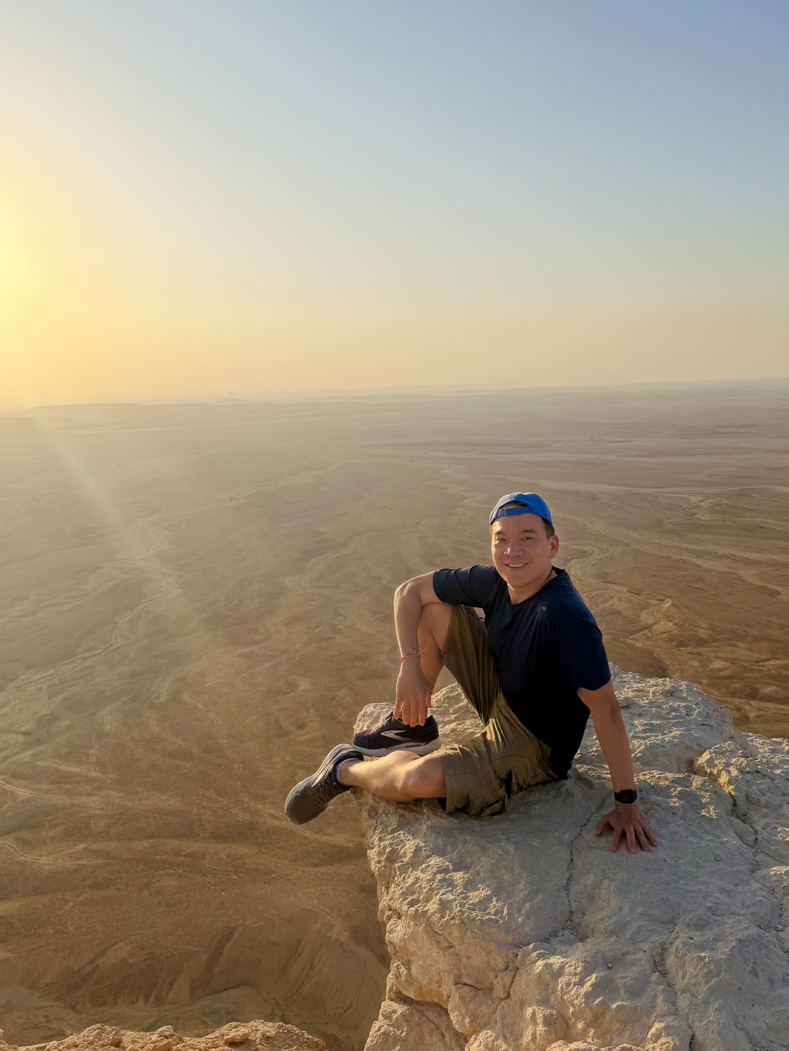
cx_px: 448
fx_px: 851
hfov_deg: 49.6
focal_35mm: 28
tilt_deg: -8.4
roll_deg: +0.9
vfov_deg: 63.4
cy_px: 497
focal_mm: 6.76
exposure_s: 1/5319
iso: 80
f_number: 1.78
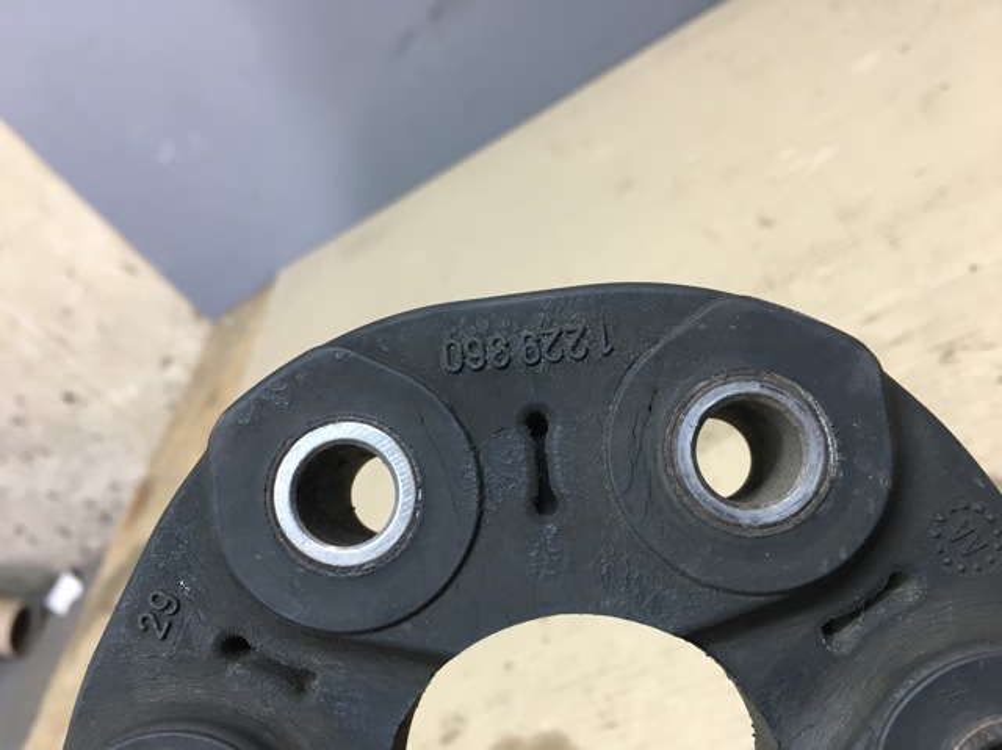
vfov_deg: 48.2
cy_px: 375
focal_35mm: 29
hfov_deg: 61.7
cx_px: 501
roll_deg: +38.9
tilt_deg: -32.1
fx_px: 839
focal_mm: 4.15
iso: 100
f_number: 2.2
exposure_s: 1/33
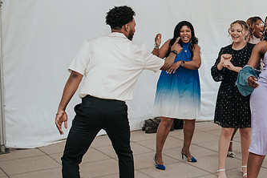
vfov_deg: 22.2
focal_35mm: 61
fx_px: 452
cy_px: 71
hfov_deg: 31.7
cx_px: 225
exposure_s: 1/200
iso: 500
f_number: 2.8
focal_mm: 35
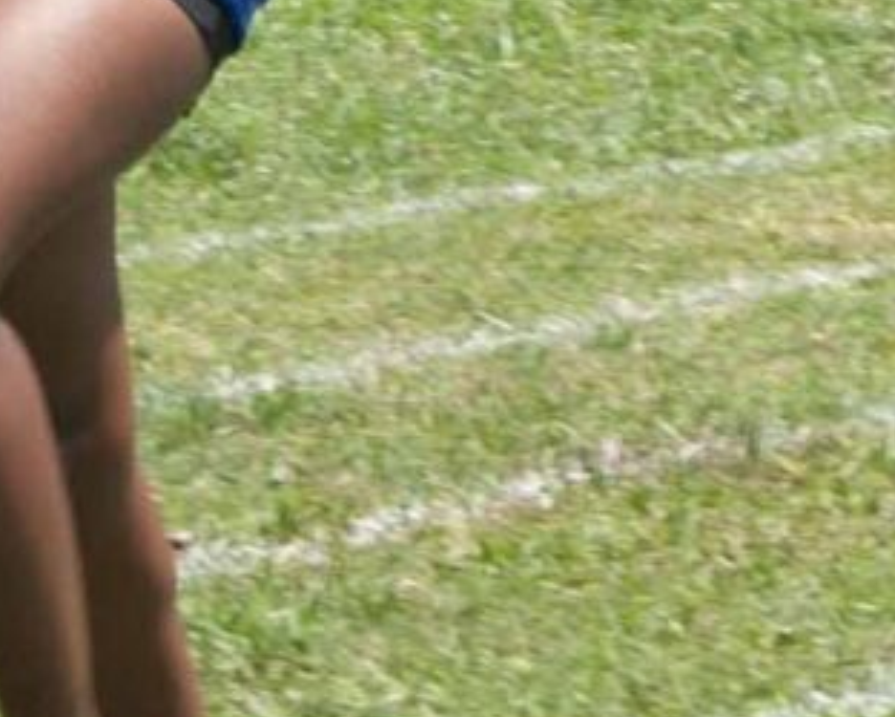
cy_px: -912
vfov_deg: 3.2
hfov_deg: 4.0
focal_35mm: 485
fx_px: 12855
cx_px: 1081
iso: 100
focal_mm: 42
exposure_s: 1/200
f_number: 7.1
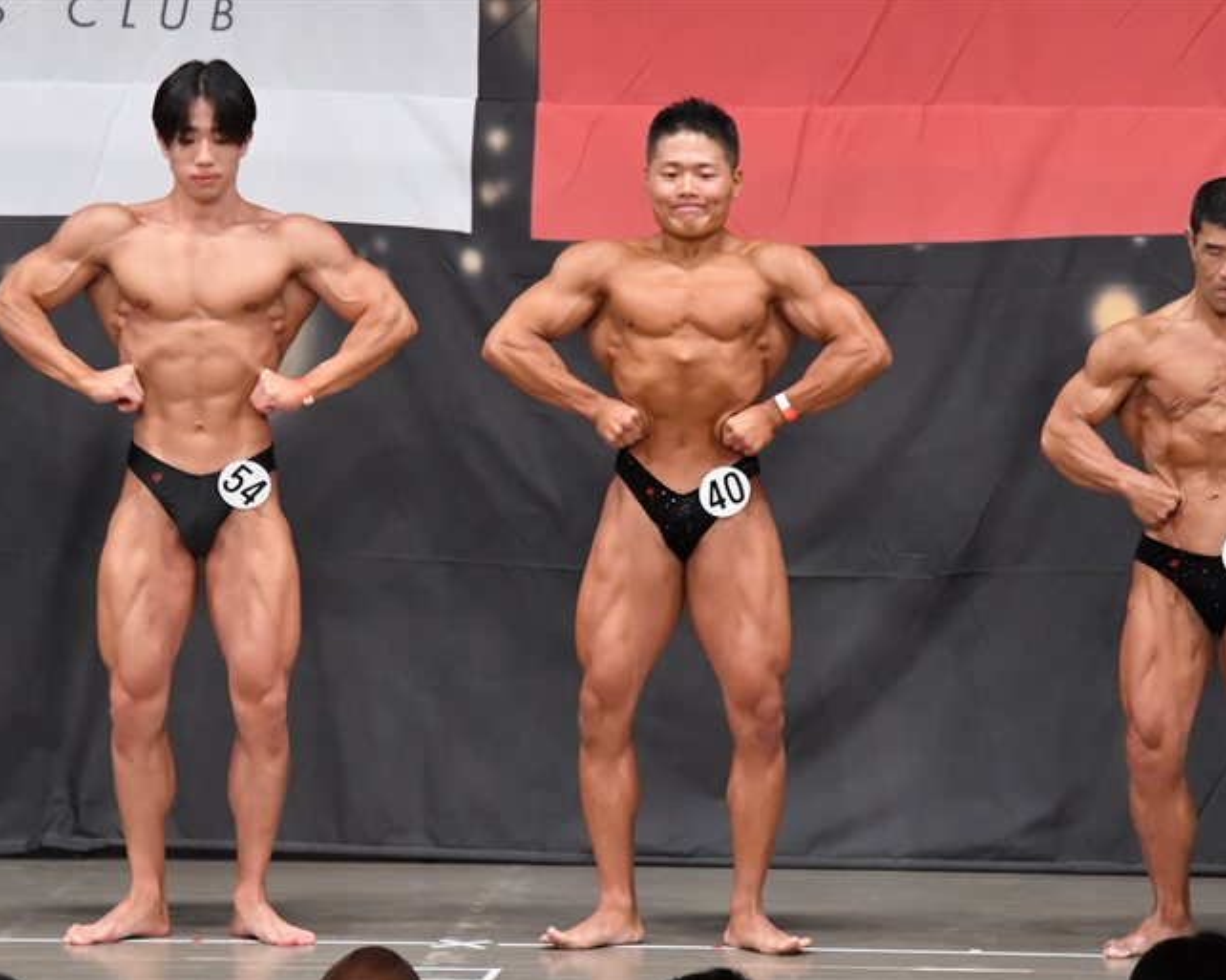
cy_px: 491
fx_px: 9248
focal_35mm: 255
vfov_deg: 6.1
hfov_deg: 7.6
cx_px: 629
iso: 6400
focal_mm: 150
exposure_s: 1/400
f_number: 5.6
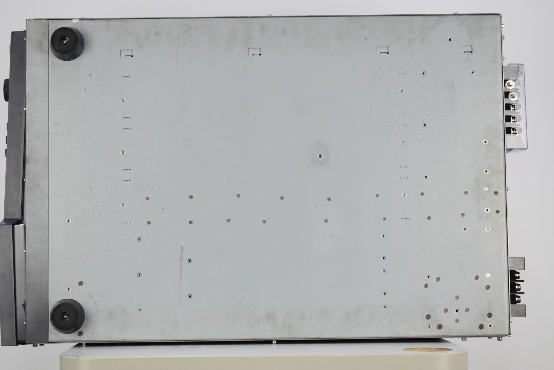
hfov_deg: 23.2
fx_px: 1347
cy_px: 189
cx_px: 261
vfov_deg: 15.6
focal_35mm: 88
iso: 1600
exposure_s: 1/160
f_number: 6.3
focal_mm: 55
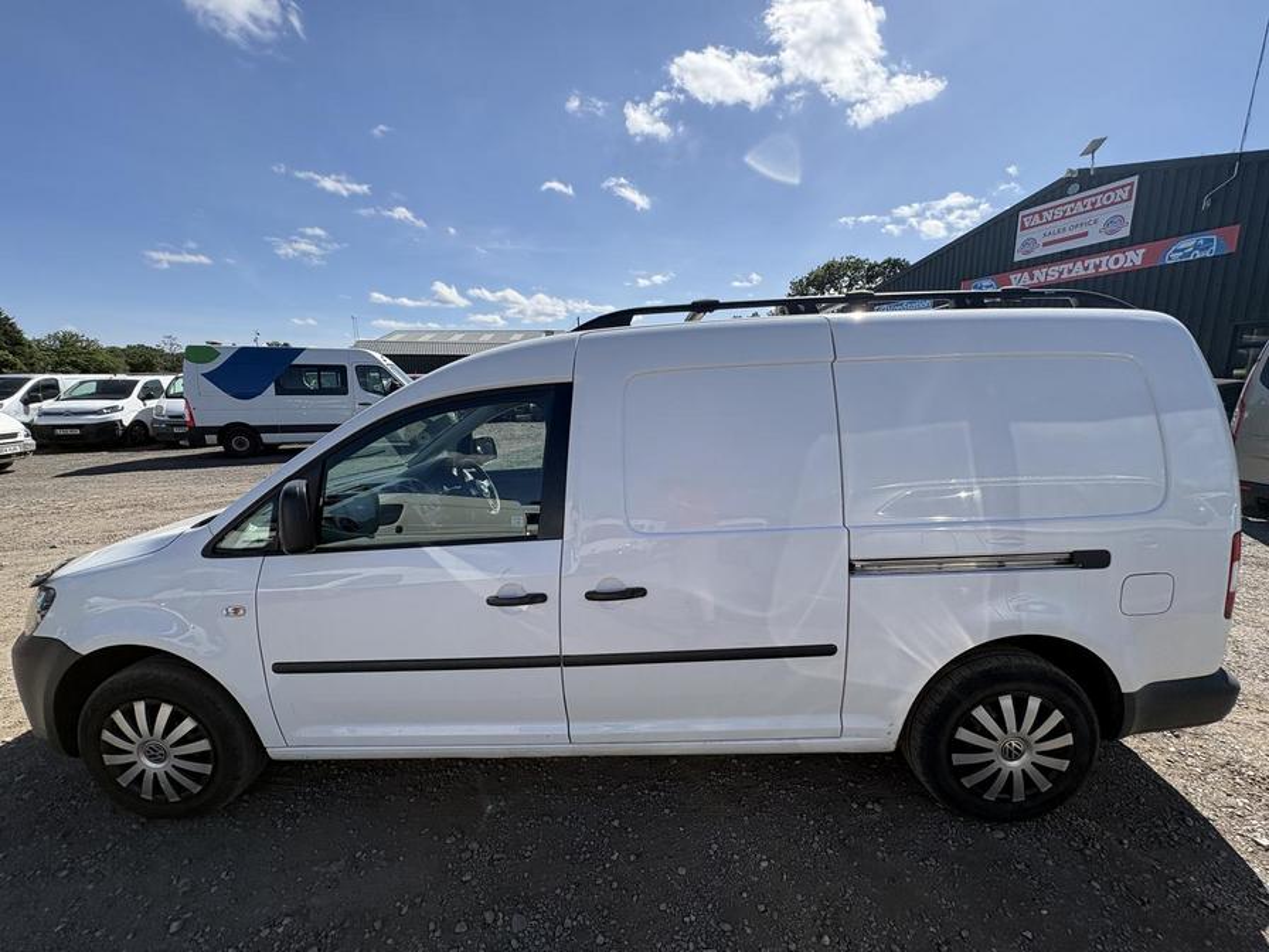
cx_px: 634
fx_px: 513
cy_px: 476
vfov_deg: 85.7
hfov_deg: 102.1
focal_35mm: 14
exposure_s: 1/1709
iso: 50
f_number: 2.2
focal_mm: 2.22
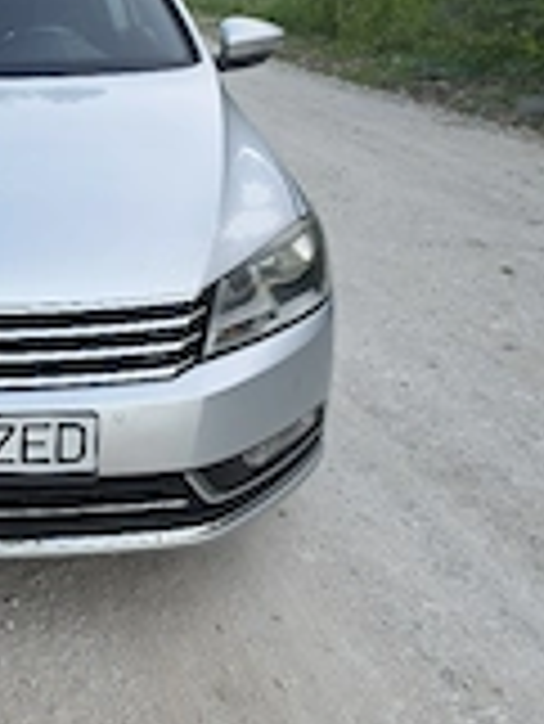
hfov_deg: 23.9
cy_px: 346
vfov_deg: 33.8
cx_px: -67
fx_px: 1193
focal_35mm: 57
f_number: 1.4
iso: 64
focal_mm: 6.5
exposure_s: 1/182
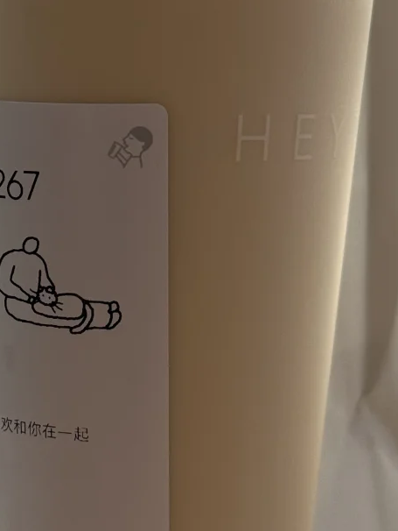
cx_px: 74
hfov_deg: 12.9
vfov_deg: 17.3
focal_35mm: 114
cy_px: 280
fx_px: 1746
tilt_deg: -6.0
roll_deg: -0.4
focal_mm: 6.76
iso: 125
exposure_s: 1/50
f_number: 1.78
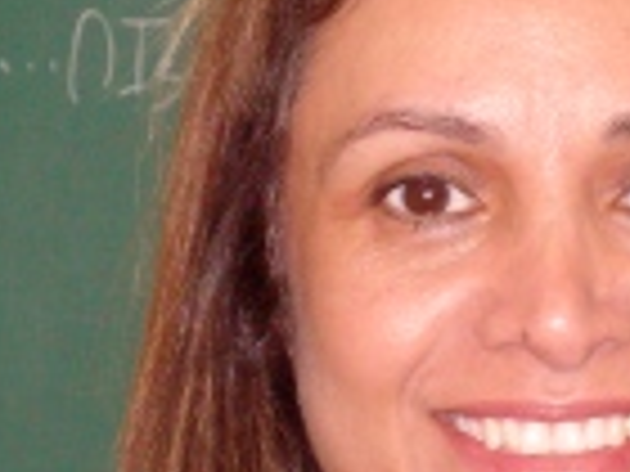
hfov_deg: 7.2
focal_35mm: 274
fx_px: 4987
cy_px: 319
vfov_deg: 5.4
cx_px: 405
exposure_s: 1/106
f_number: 4.5
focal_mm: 15.7
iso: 308
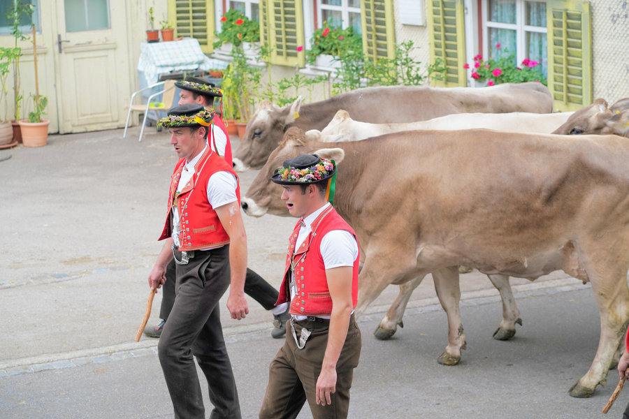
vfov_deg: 16.1
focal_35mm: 85
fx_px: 1485
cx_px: 314
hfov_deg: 23.9
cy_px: 210
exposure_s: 1/800
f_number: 5
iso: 640
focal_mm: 85
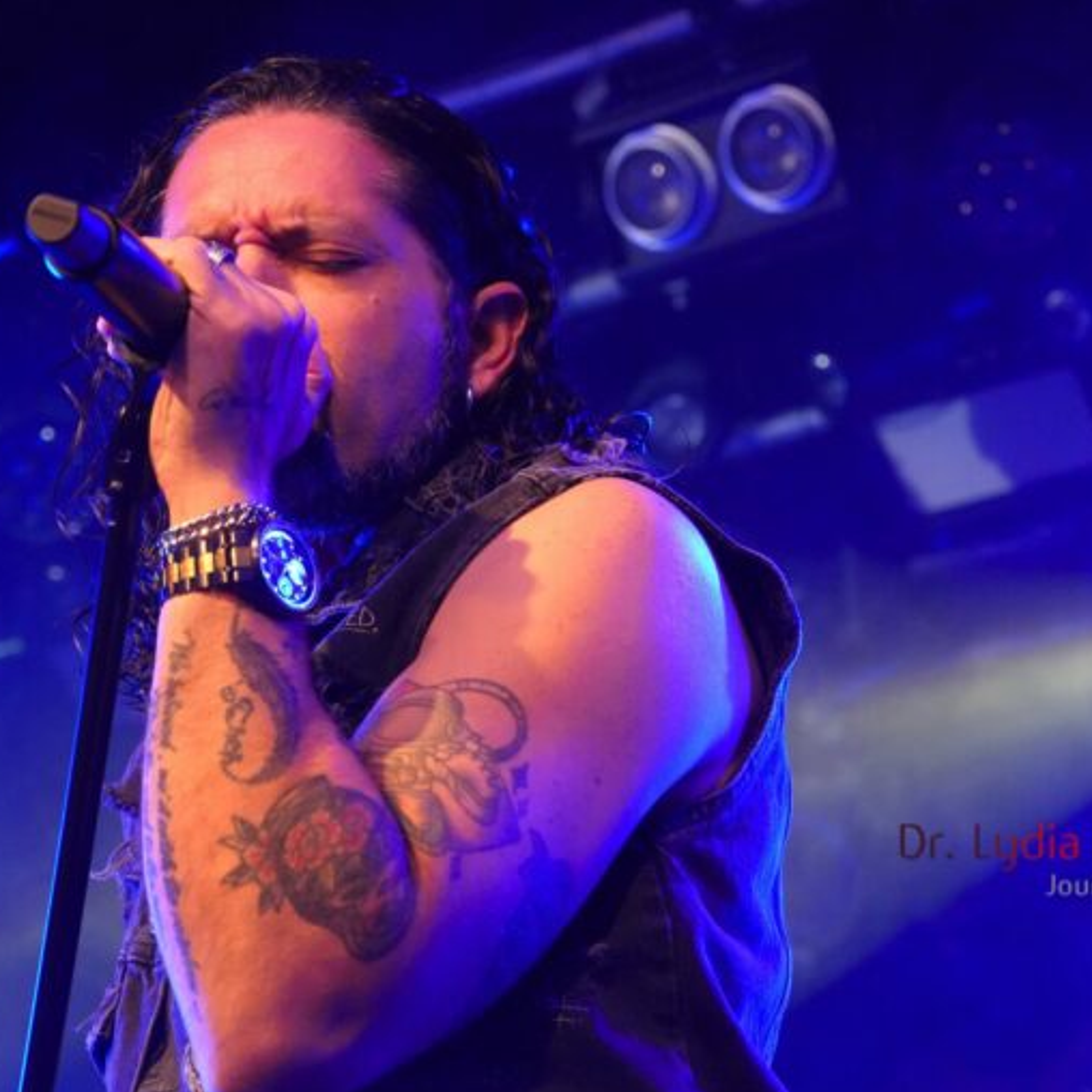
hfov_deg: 16.1
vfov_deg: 16.1
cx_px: 656
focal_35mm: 108
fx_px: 3855
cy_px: 548
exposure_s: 1/160
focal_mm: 56
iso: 4000
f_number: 4.5
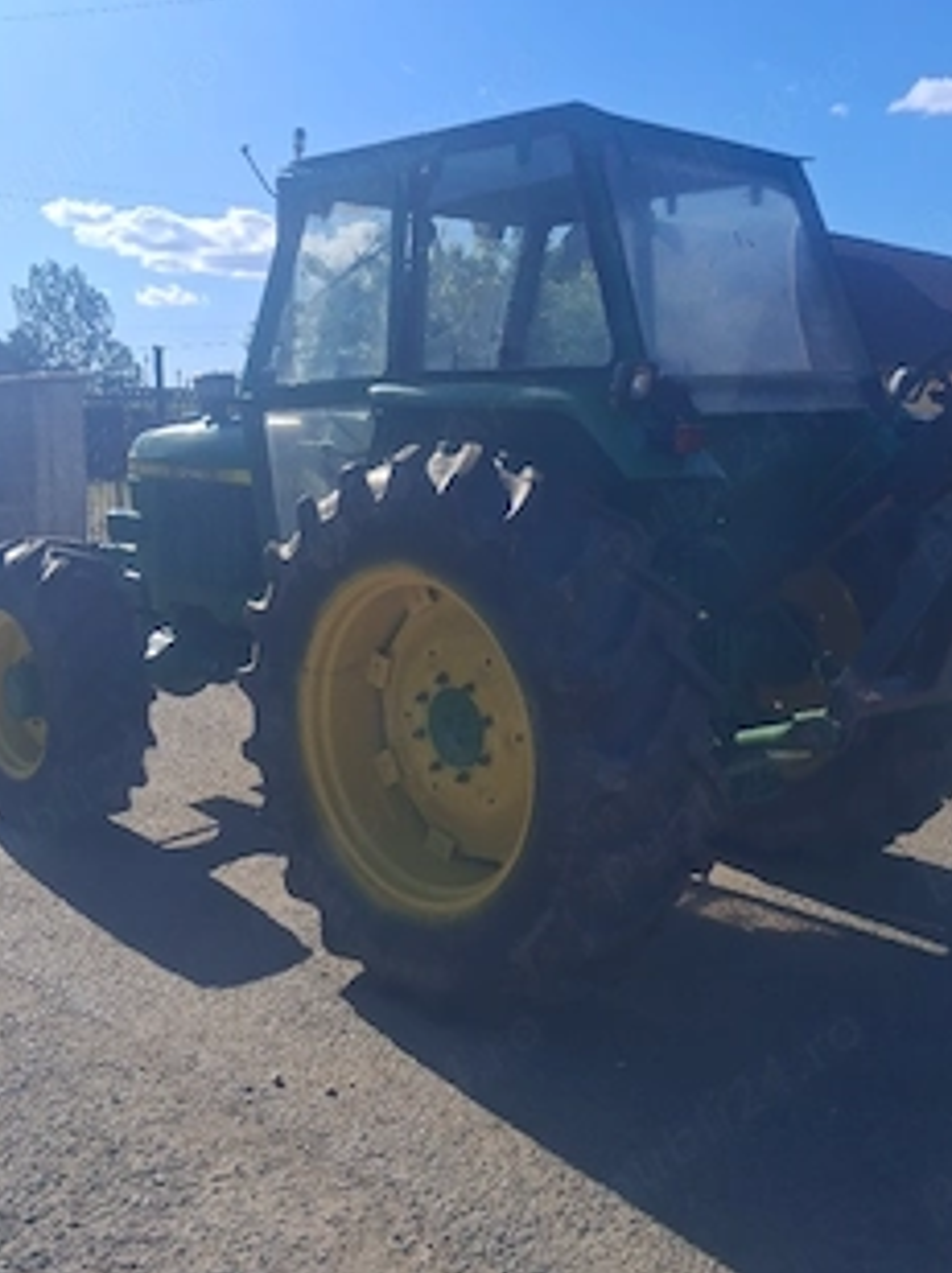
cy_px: 519
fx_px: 1286
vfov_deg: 52.4
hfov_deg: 40.6
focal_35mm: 35
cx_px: 490
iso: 20
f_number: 1.8
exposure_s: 1/833
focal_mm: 4
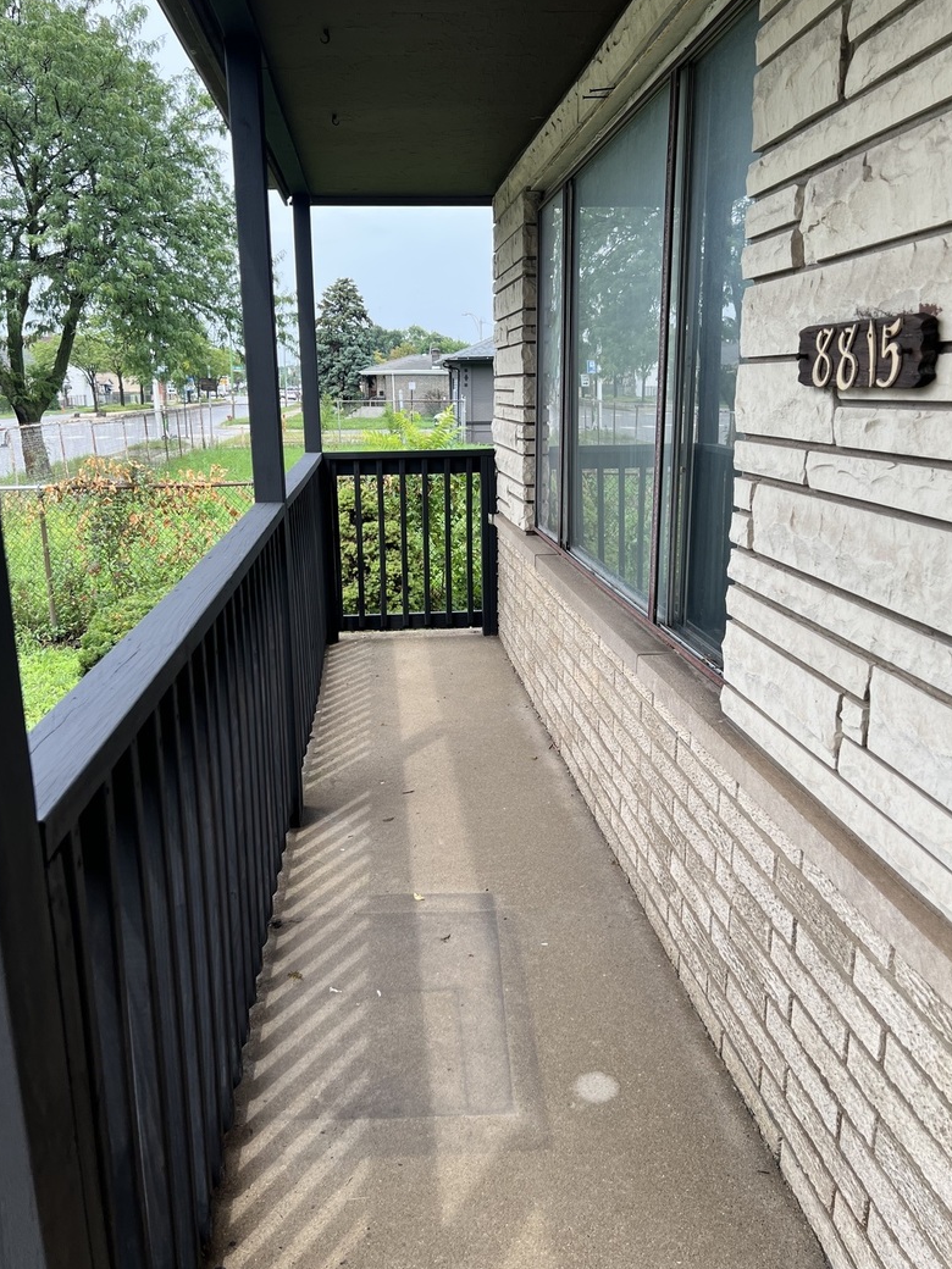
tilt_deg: -13.1
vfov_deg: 65.3
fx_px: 990
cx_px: 466
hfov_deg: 51.4
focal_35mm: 27
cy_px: 624
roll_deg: +1.1
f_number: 1.5
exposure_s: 1/932
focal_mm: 5.7
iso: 50
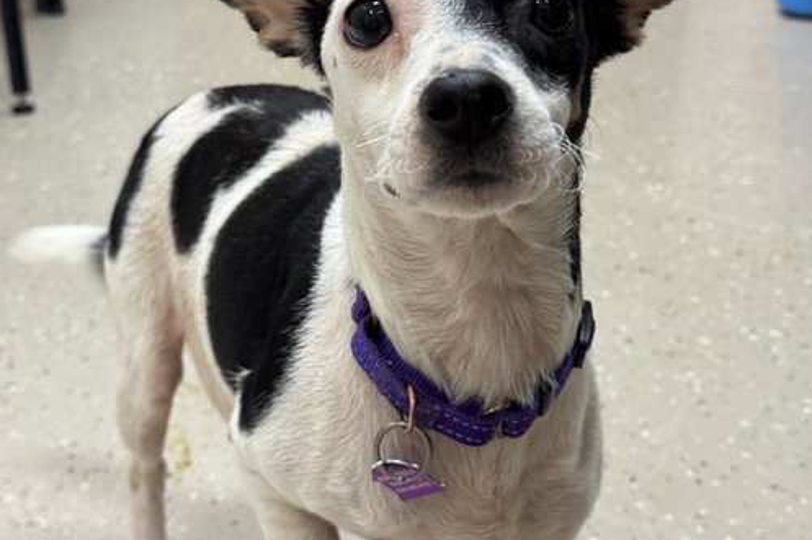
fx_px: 1511
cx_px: 407
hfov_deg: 30.1
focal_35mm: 67
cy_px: 182
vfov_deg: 20.2
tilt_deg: -20.6
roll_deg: +1.1
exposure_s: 1/60
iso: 200
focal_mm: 6.76
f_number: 1.78
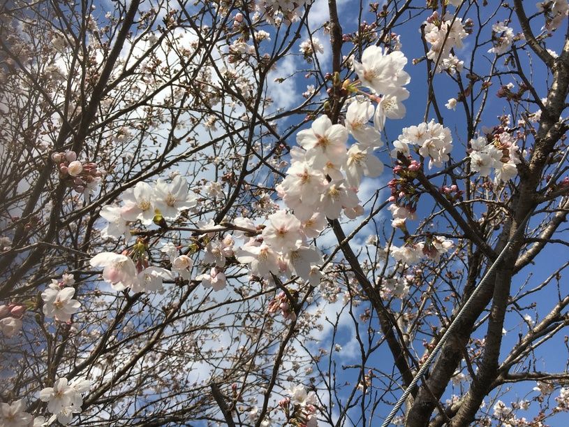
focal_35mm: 29
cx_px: 284
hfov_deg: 61.7
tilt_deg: +53.2
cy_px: 214
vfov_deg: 48.2
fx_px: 477
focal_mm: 4.15
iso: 25
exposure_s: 1/2747
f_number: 2.2
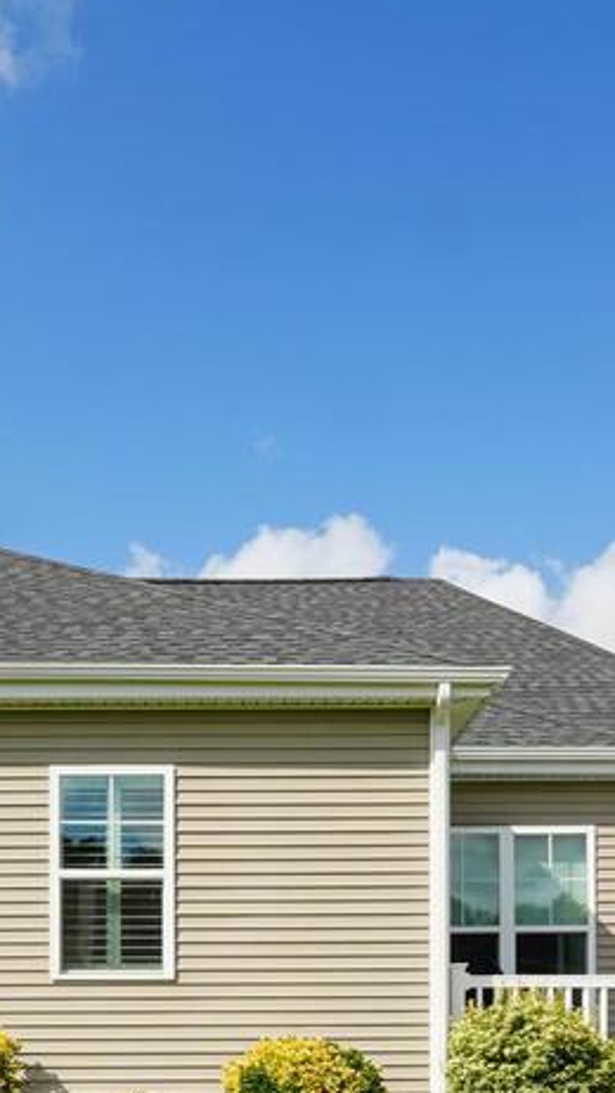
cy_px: 1069
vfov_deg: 37.9
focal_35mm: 49
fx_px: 1420
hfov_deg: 24.4
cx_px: 239
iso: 125
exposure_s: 1/320
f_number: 8
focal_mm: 10
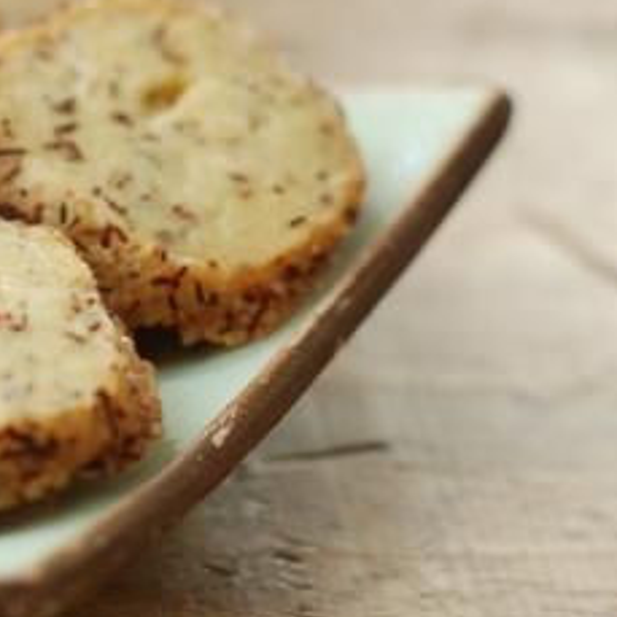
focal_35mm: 167
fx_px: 3368
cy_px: 226
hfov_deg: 10.3
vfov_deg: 10.5
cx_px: -108
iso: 800
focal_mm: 50
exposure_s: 1/20
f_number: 3.2
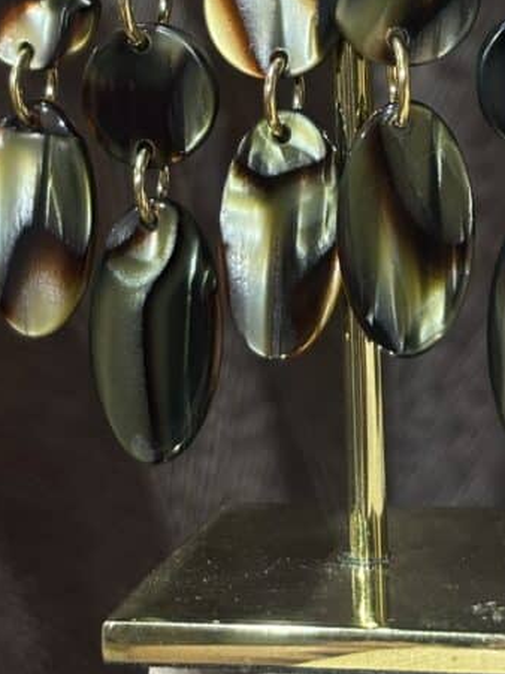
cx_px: 399
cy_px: -88
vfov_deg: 16.2
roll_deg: +1.3
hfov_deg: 12.5
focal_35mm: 118
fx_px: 2296
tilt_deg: -2.6
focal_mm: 5.96
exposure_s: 1/100
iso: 80
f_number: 1.6
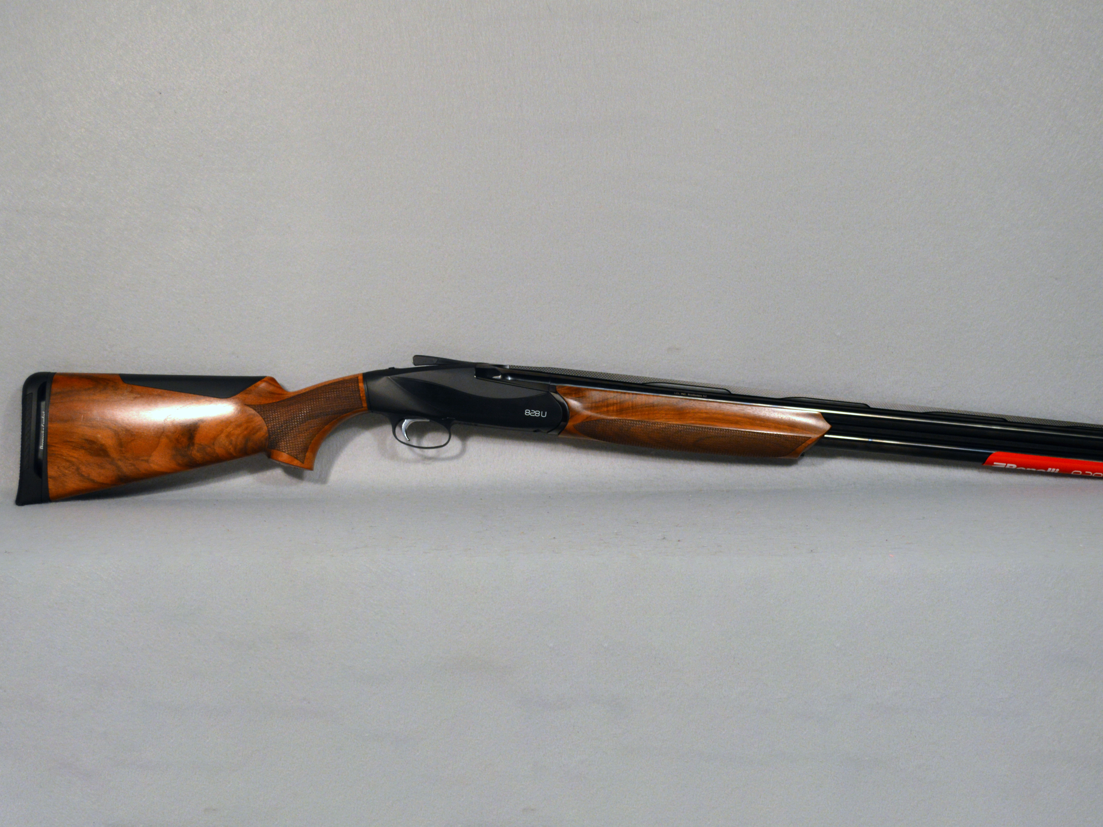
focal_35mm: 49
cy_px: 412
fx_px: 1561
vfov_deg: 29.7
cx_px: 603
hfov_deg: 38.9
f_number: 4.5
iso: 400
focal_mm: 30
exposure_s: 1/80
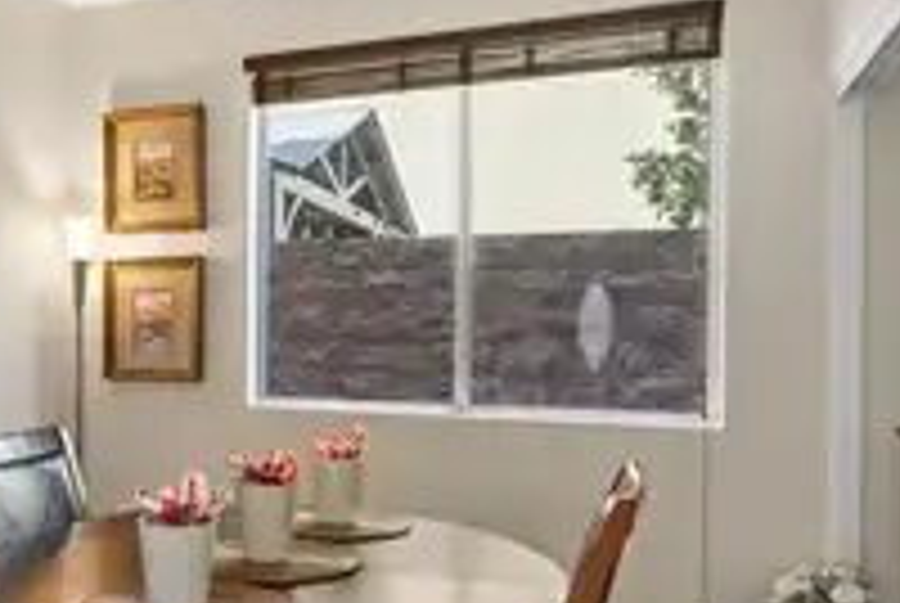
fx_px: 901
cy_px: 331
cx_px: 261
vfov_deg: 37.0
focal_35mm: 36
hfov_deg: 51.5
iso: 400
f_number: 8
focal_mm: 18
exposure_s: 1/2
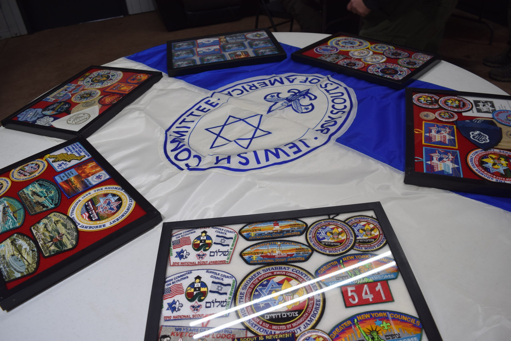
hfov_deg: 67.4
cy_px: 170
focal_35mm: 27
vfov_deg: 48.0
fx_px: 383
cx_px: 256
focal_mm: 18
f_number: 5.6
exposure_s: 1/125
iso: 400
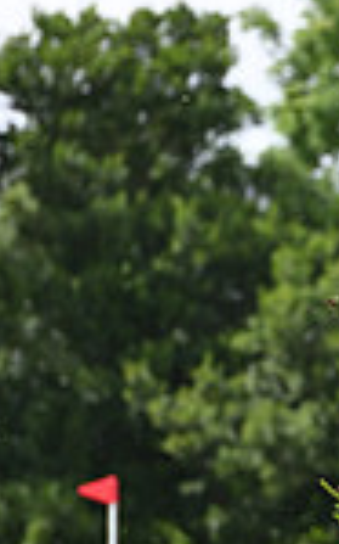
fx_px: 10831
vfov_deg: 2.9
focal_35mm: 732
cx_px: 926
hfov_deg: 1.8
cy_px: 305
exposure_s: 1/1250
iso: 320
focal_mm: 185
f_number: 4.5
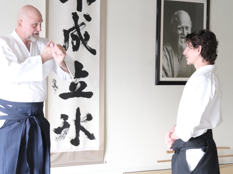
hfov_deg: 21.3
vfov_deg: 16.1
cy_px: 88
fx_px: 619
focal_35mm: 92
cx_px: 103
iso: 6400
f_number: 11
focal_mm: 56
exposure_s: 1/15
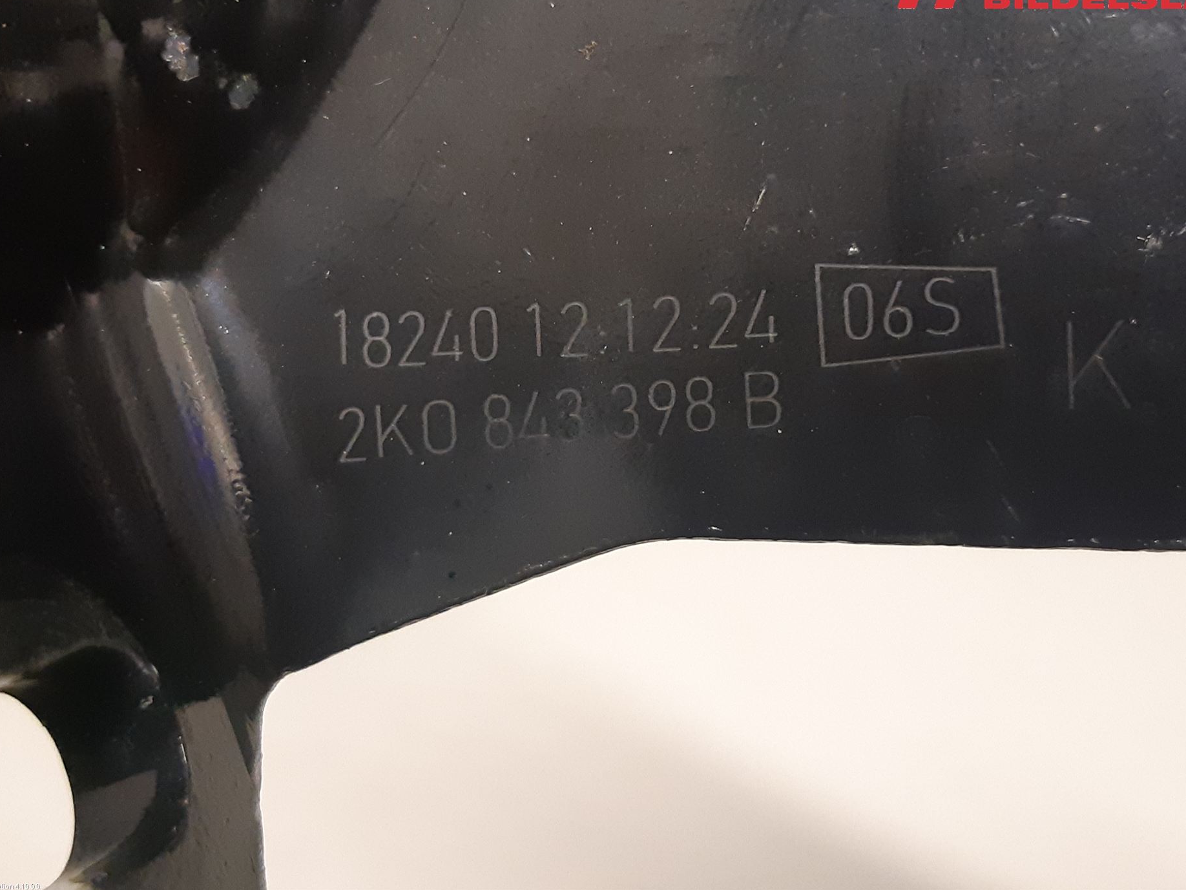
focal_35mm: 29
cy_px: 396
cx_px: 632
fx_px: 994
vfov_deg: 48.1
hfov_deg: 61.6
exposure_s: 1/50
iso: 320
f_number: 1.7
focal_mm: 3.93
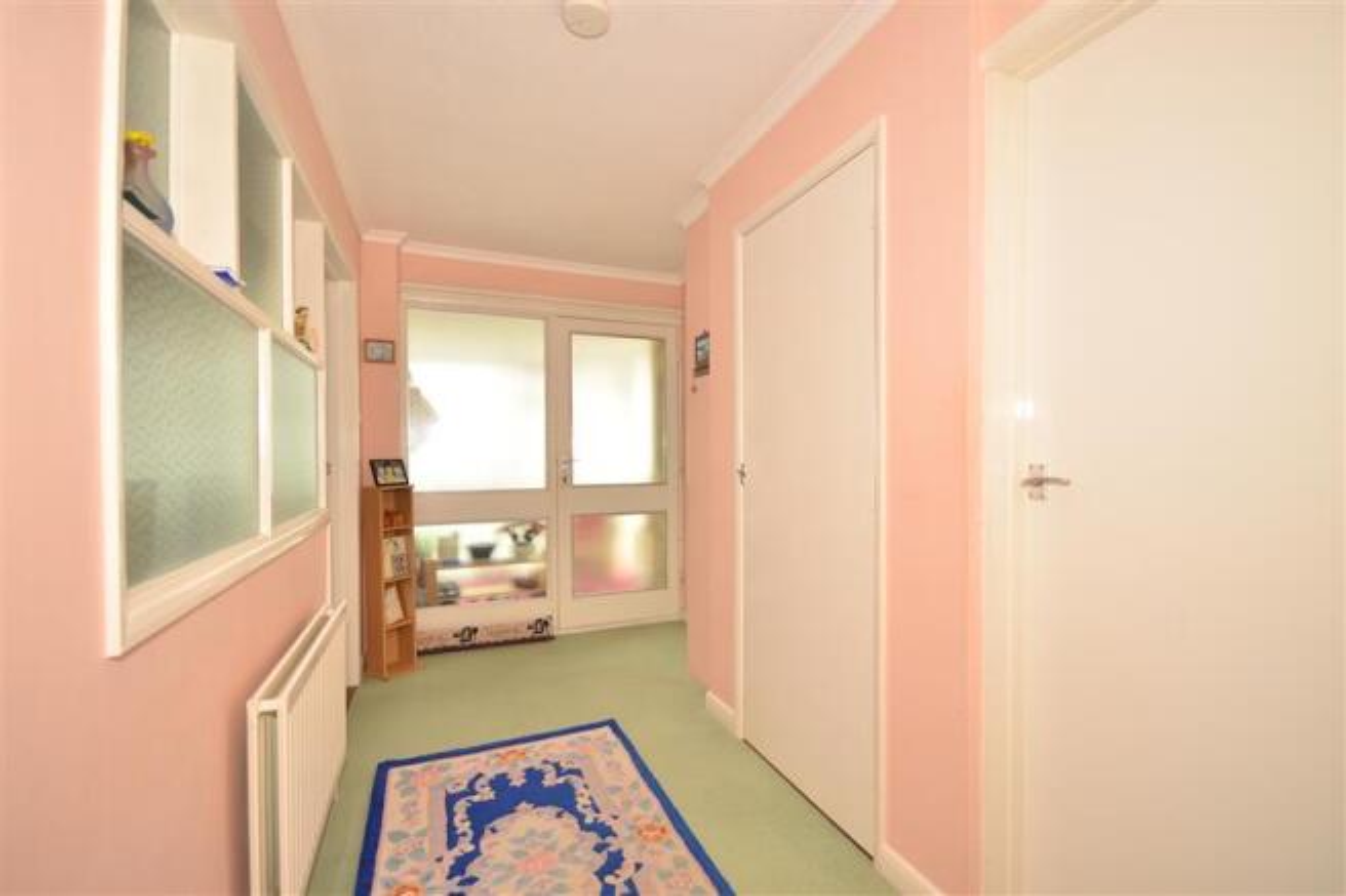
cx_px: 673
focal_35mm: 15
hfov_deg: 100.4
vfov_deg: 77.3
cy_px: 448
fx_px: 561
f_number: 5
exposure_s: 1/100
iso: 200
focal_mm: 10
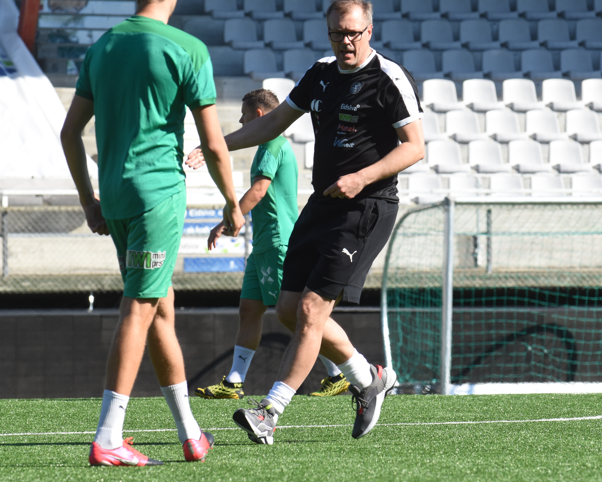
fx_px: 7287
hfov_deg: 4.7
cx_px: 353
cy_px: 199
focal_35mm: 409
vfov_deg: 3.8
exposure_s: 1/640
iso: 320
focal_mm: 200
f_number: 9
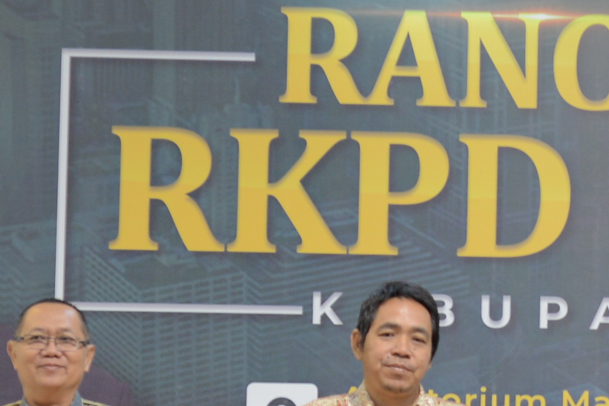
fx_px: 3536
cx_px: 836
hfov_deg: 9.6
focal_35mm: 209
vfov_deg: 6.5
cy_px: 488
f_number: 3.2
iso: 1000
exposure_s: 1/100
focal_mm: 50
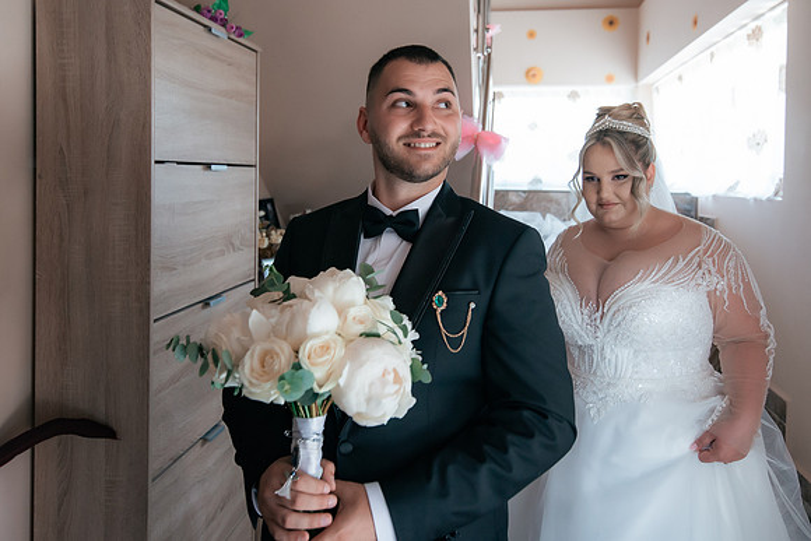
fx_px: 675
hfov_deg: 62.0
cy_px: 193
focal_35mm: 30
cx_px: 409
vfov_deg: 43.2
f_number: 3.2
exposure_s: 1/500
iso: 1600
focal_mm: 22
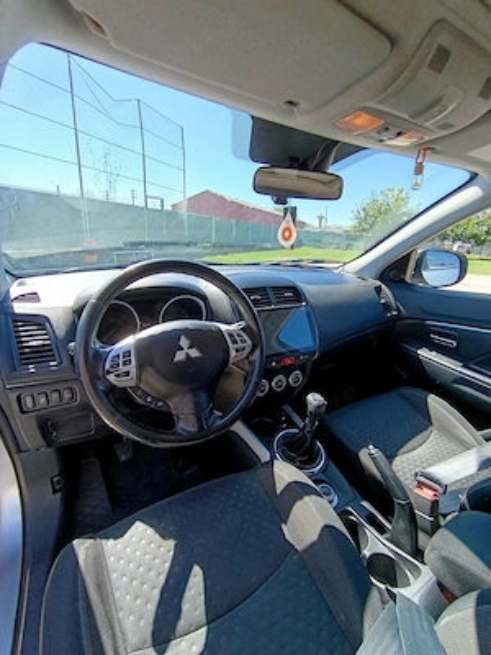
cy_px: 328
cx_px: 246
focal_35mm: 16
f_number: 2.2
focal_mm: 1.65
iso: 50
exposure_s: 1/172
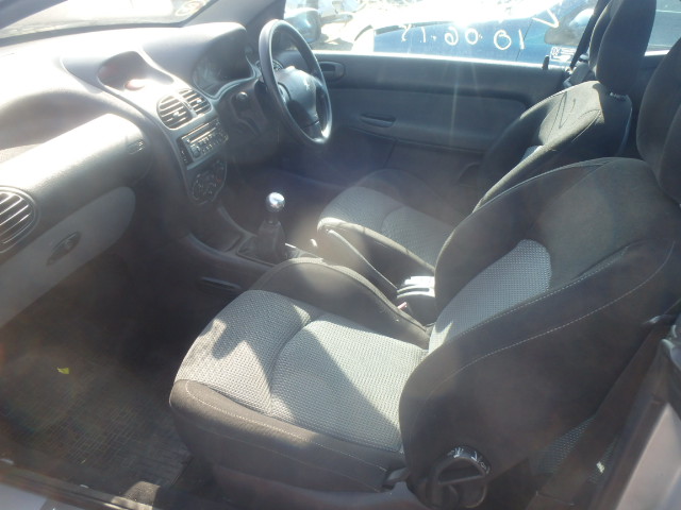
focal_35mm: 28
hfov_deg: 63.4
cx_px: 340
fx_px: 551
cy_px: 255
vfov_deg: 49.7
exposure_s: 1/100
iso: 125
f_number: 3.9
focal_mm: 5
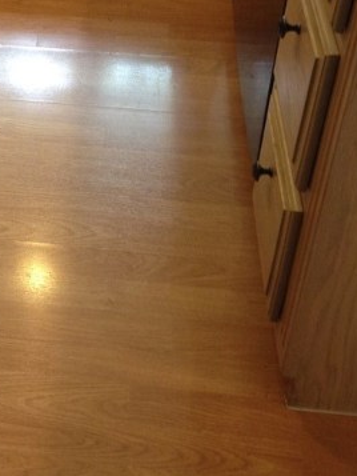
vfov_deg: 25.8
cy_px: -12
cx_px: 1
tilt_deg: -32.6
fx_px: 976
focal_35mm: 71
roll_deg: +1.9
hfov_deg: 20.1
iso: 125
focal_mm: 4.12
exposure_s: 1/20
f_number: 2.4
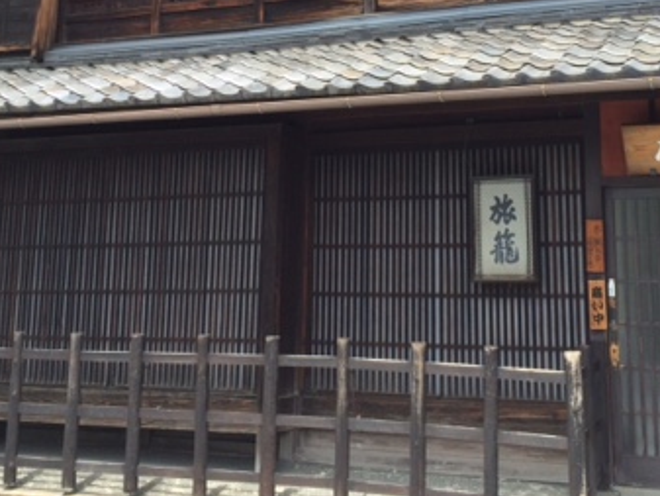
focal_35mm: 55
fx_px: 1049
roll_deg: -1.0
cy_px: 86
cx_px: 386
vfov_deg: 26.0
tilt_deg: +8.2
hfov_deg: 34.8
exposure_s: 1/547
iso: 32
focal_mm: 4.15
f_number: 2.2
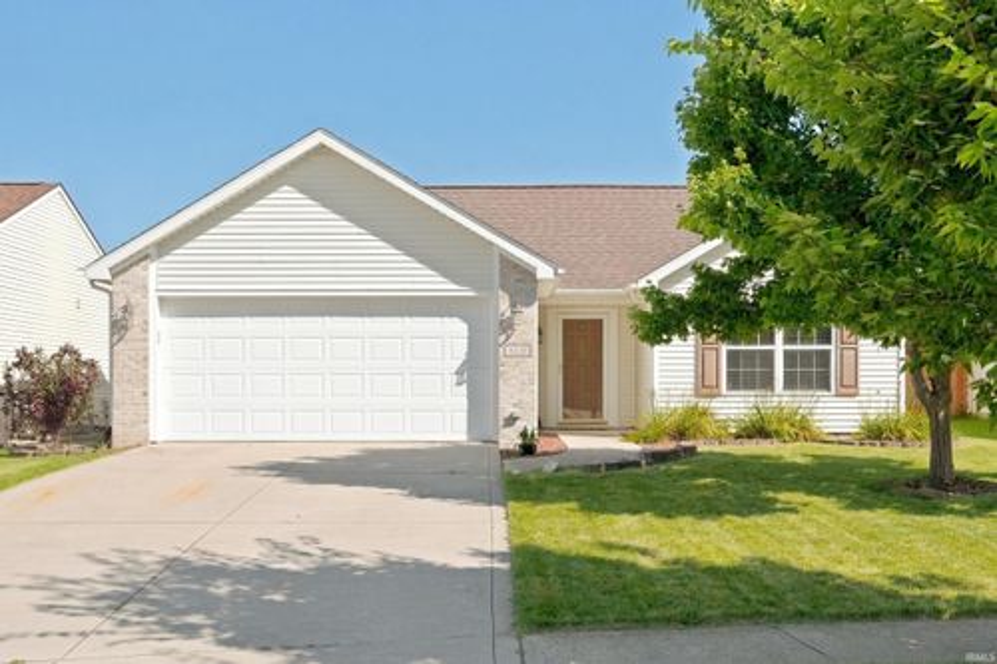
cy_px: 332
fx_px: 1088
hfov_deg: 49.2
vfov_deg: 33.9
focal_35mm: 39
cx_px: 498
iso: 2500
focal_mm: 26.2
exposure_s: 1/3200
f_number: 13
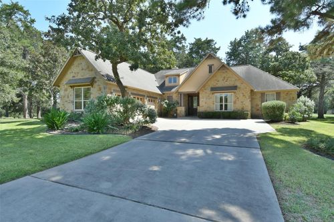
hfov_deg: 90.0
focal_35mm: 18
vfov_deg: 67.3
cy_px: 111
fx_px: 167
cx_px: 167
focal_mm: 12
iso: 400
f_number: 11
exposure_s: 1/125
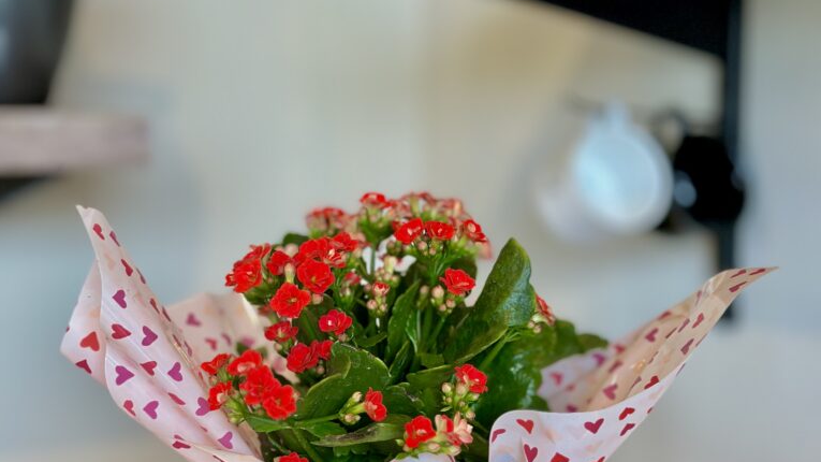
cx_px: 410
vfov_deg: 17.2
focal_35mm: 70
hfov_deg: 30.2
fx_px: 1524
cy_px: 309
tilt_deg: -7.4
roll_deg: -1.2
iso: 80
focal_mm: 6.86
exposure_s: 1/120
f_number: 1.78
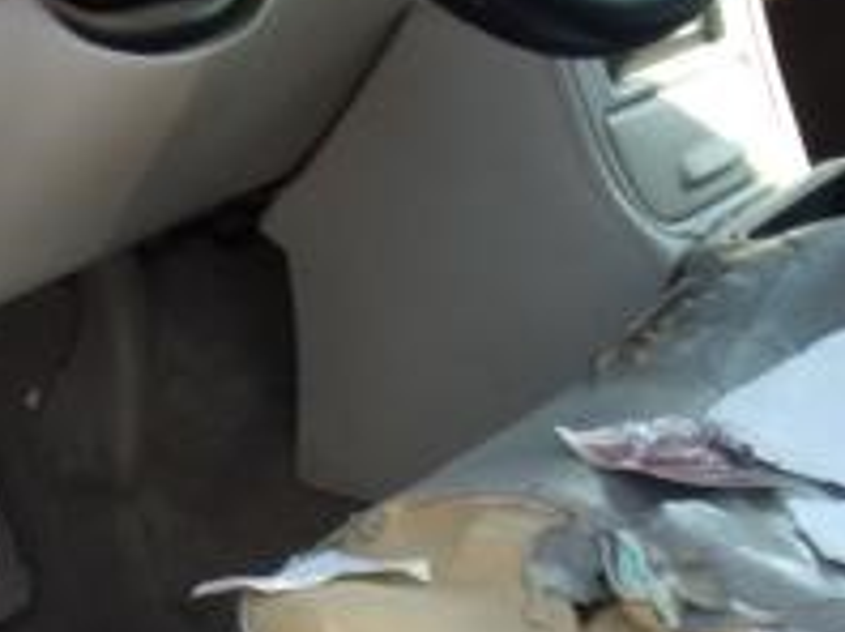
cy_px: 598
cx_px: 248
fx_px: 2365
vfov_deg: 15.0
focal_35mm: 97
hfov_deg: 20.2
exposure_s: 1/140
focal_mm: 4.3
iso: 80
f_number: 3.3
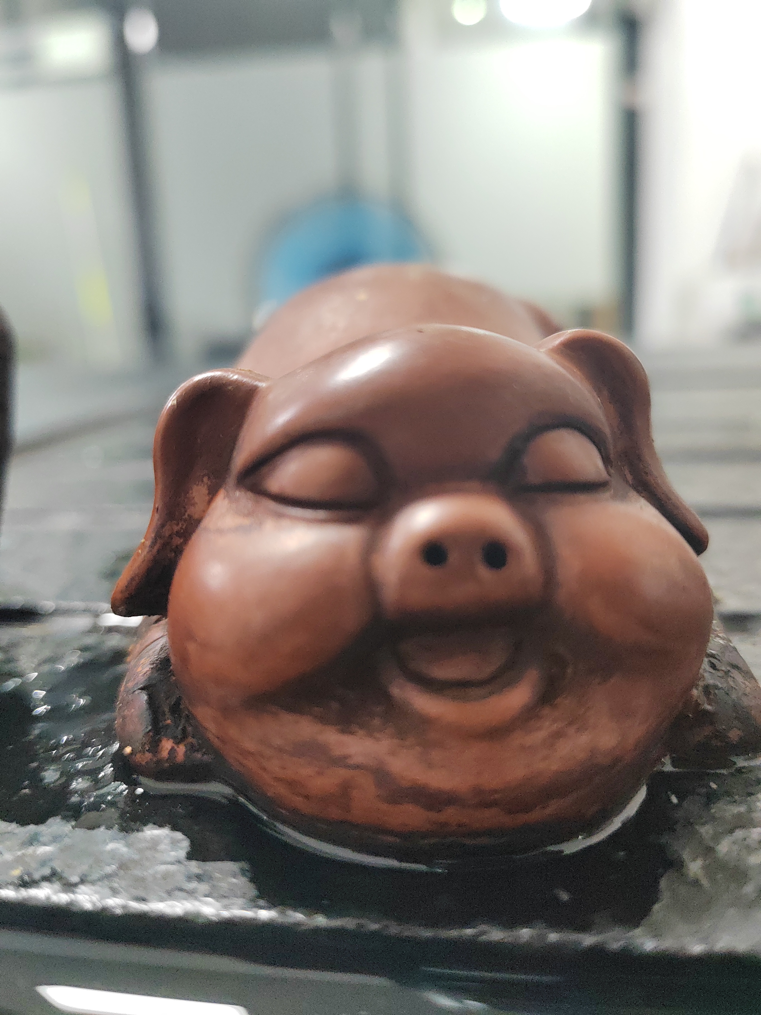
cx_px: 380
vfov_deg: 65.3
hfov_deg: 51.4
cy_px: 508
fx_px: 791
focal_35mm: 27
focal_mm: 5.52
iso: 1027
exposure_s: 1/25
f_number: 1.9
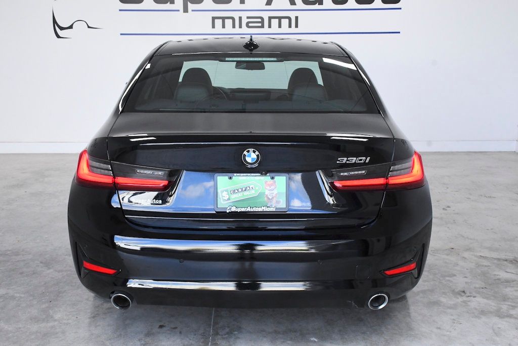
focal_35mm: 45
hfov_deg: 43.6
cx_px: 259
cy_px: 173
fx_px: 648
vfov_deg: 29.9
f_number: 10
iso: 2500
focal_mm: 30
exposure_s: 1/400
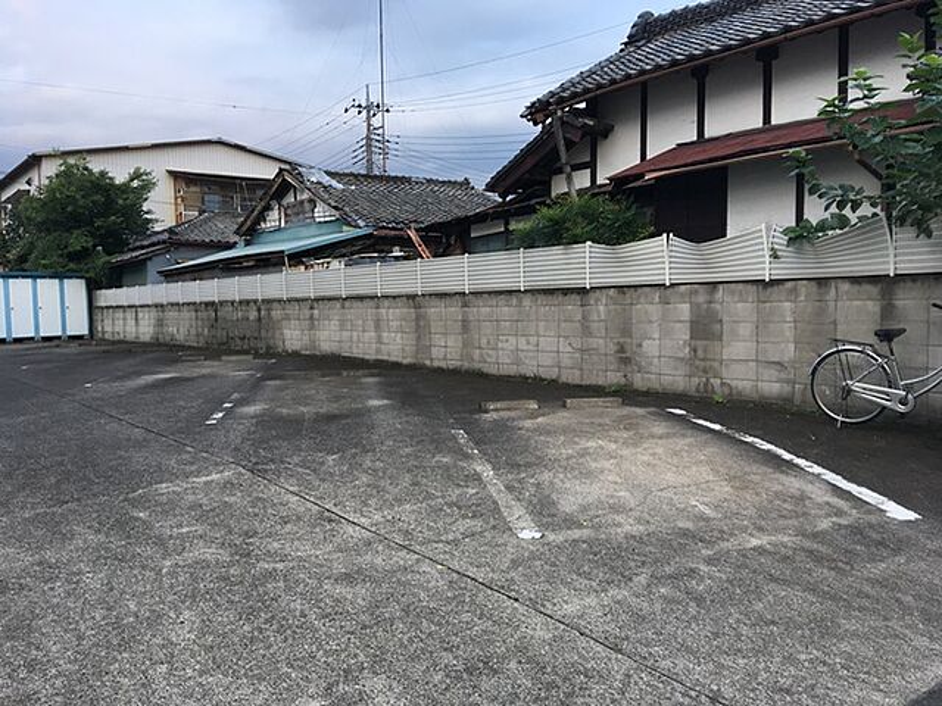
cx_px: 471
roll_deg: +1.5
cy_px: 353
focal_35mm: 29
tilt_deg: -2.6
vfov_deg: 48.2
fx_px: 789
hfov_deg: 61.7
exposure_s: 1/120
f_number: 2.2
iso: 32
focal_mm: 4.15
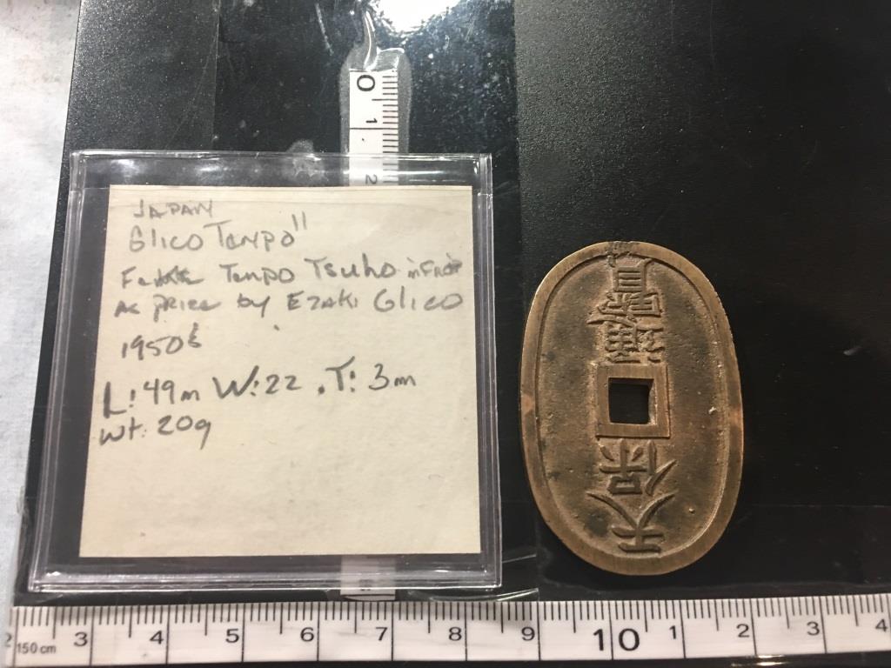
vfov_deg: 48.2
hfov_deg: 61.7
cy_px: 334
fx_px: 746
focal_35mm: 29
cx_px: 446
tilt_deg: -77.5
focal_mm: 4.15
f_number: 2.2
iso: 50
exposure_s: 1/15
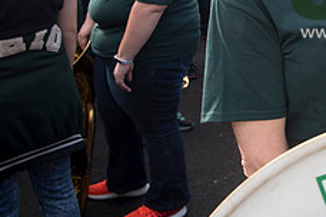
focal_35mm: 61
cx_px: 399
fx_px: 552
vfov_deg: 21.2
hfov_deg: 28.3
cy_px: -18
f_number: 4.5
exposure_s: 1/400
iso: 250
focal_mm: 24
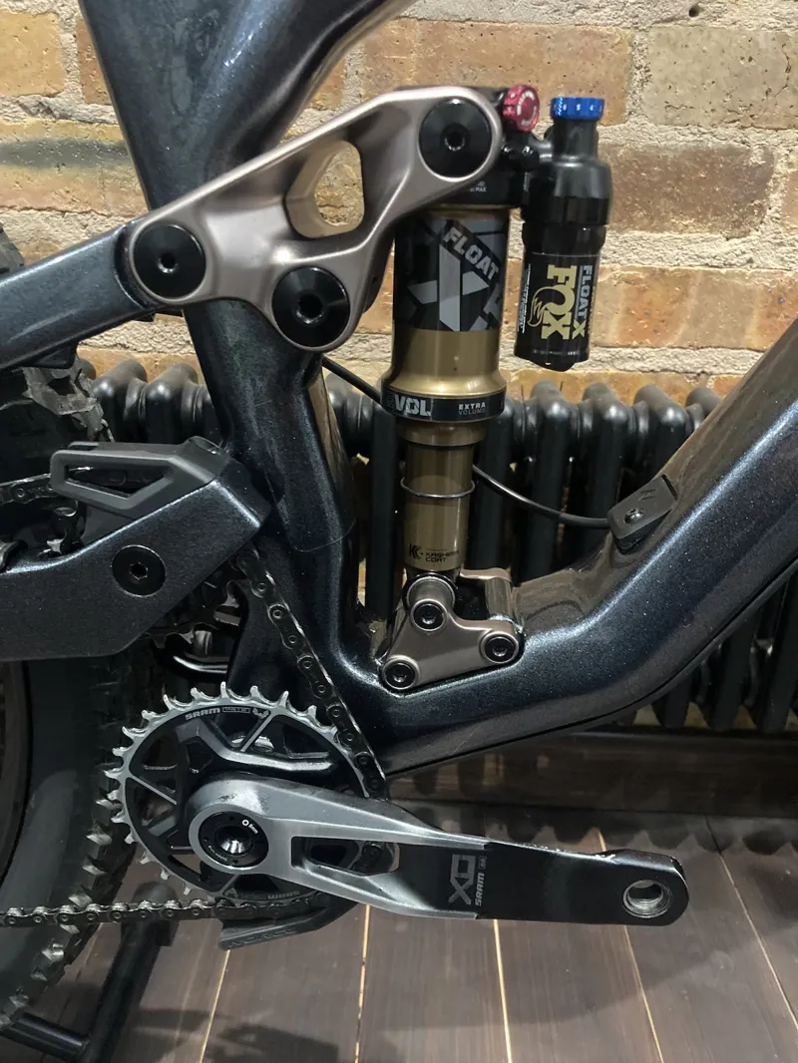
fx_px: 860
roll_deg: -2.8
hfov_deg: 49.8
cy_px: 532
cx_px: 399
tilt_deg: -19.3
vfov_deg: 63.4
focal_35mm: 28
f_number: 1.8
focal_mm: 3.99
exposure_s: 1/20
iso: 640
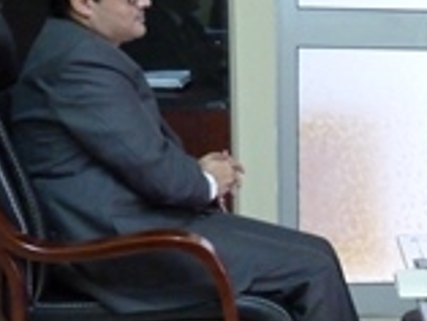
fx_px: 1197
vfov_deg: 15.3
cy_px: 199
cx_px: 571
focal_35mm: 97
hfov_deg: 18.6
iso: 800
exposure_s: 1/30
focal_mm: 6.2
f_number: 3
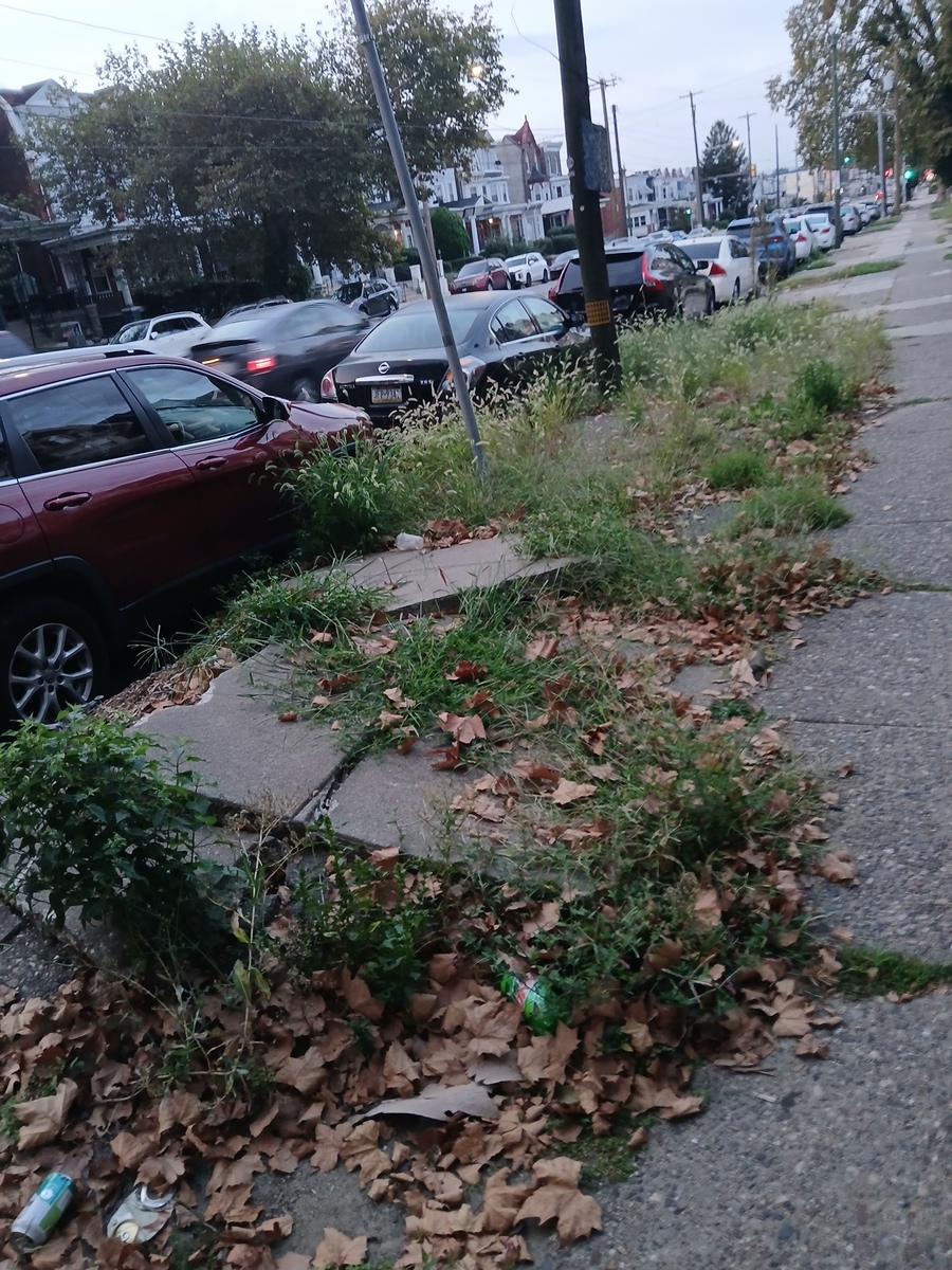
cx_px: 476
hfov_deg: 53.1
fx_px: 953
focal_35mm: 26
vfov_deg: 67.3
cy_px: 635
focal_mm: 3.98
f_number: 1.8
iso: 200
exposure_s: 1/30
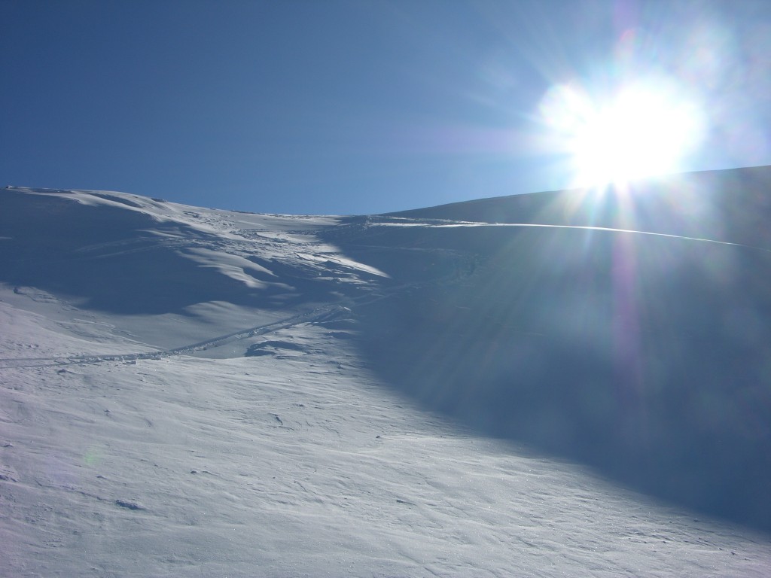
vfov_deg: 40.7
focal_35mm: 35
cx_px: 386
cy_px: 289
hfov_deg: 52.6
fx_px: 780
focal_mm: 8.9
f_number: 8
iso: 50
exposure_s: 1/410
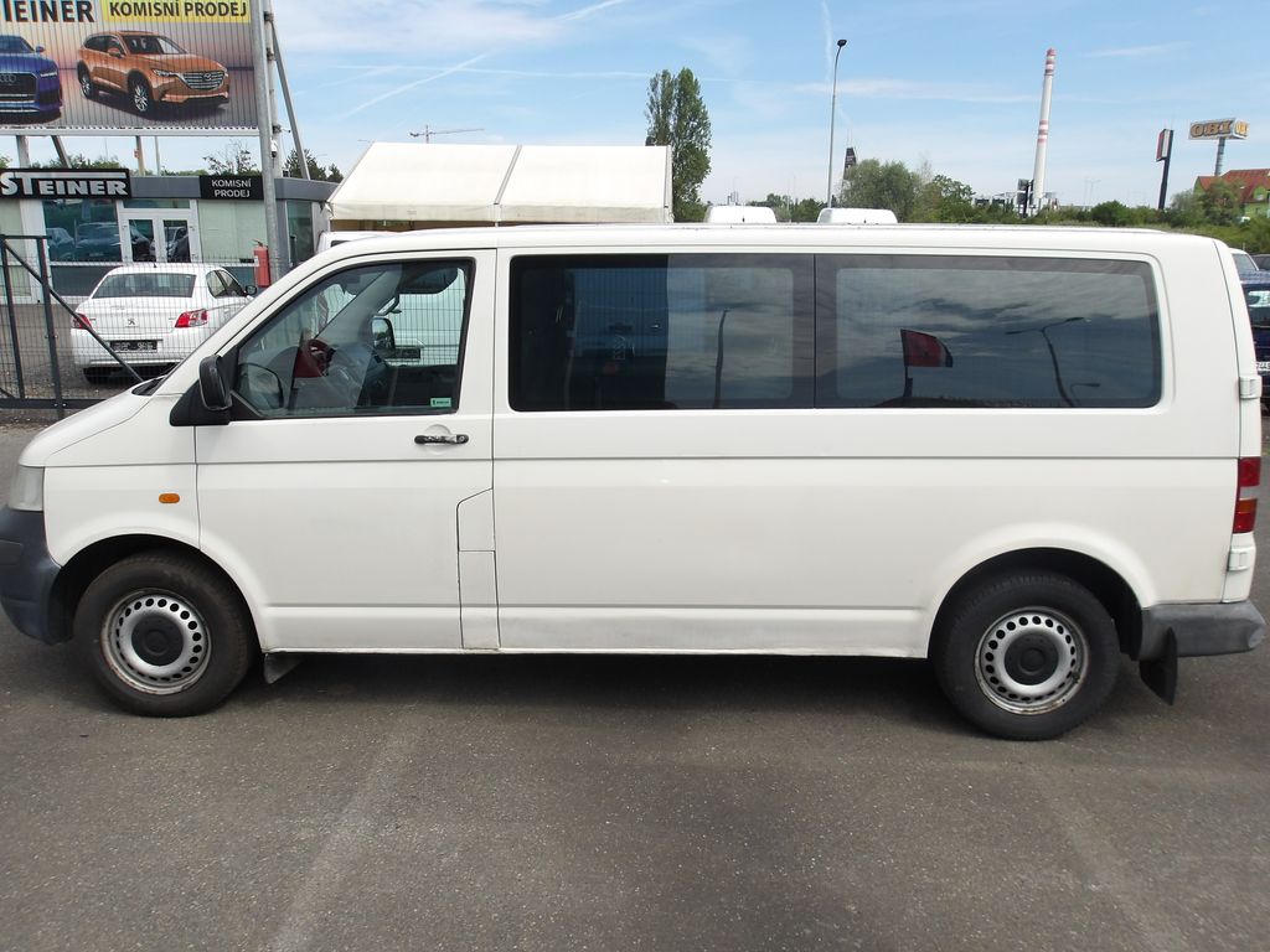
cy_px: 476
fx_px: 991
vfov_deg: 51.4
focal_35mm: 27
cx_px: 635
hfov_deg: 65.3
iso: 100
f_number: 10.4
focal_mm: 4.9
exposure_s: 1/113
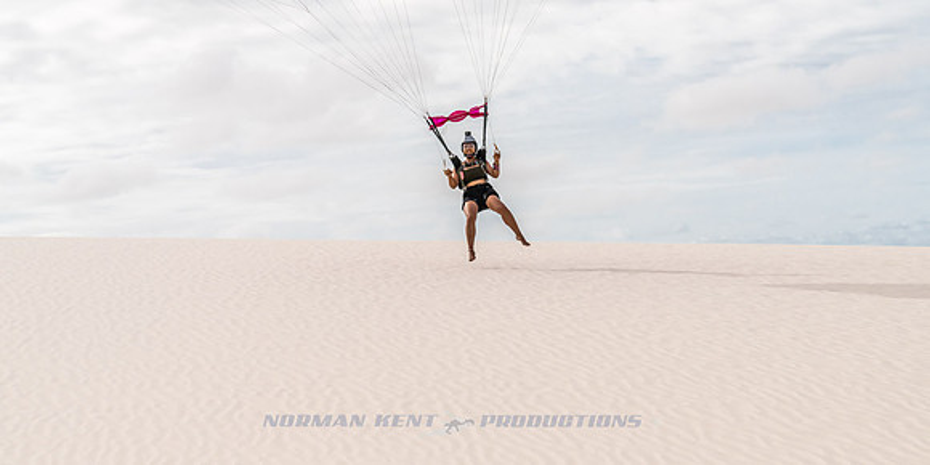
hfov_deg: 28.8
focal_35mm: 75
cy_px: 213
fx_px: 1808
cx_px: 465
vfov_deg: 14.7
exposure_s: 1/2500
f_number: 11
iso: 800
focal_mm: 70
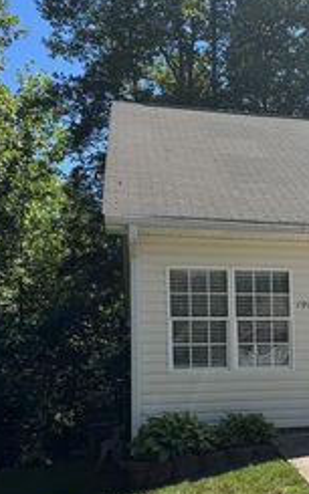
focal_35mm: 52
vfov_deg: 38.2
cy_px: 350
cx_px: 347
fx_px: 701
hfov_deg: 23.2
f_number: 1.78
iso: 80
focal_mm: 6.76
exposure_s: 1/4049
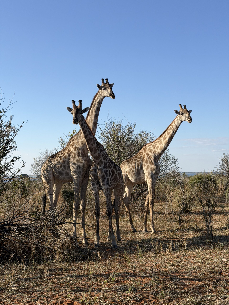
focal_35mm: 48
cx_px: 114
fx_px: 423
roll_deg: +0.2
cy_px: 152
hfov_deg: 30.3
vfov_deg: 39.7
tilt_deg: +3.4
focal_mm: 6.76
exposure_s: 1/3891
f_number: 1.78
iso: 64
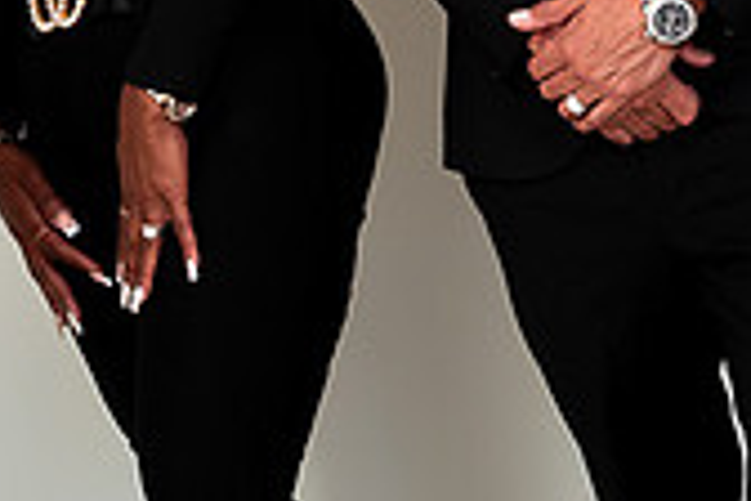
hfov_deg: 10.8
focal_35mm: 190
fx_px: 3963
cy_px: -315
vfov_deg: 7.1
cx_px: 599
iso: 200
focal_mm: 55
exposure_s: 1/160
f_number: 5.6
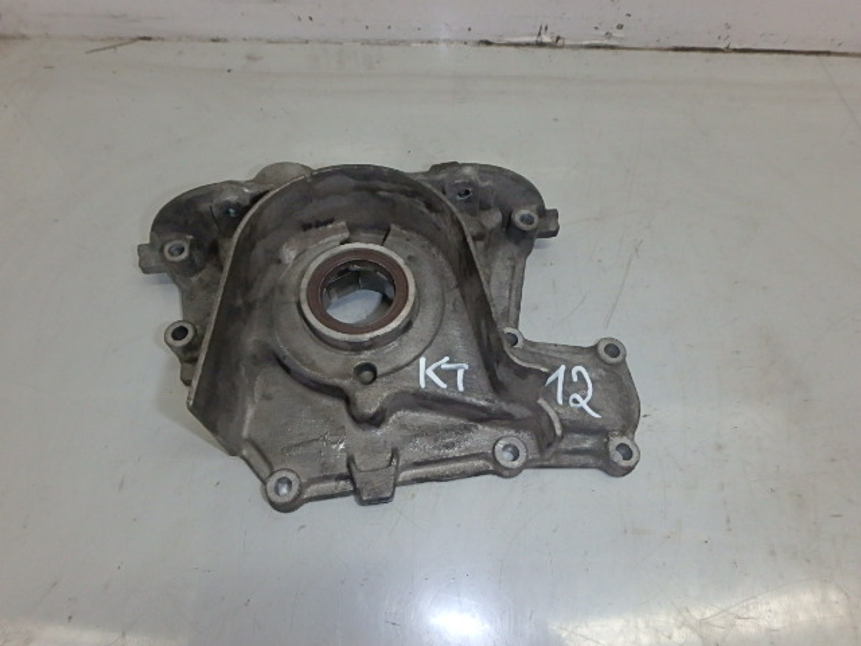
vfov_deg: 63.4
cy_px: 323
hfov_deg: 79.0
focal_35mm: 21
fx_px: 522
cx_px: 430
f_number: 6
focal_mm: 3.7
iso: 400
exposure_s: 1/60
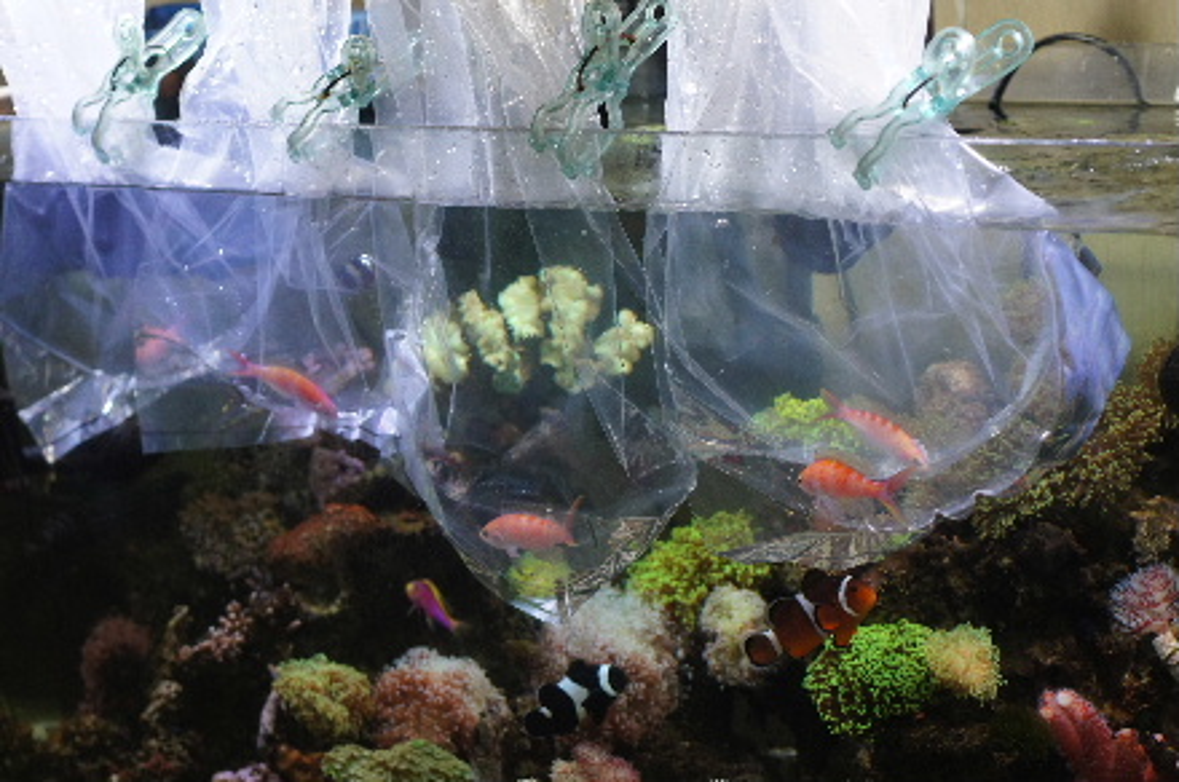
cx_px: 590
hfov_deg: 27.0
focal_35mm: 75
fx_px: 2453
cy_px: 391
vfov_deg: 18.1
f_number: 4.5
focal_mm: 50
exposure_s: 1/200
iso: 800
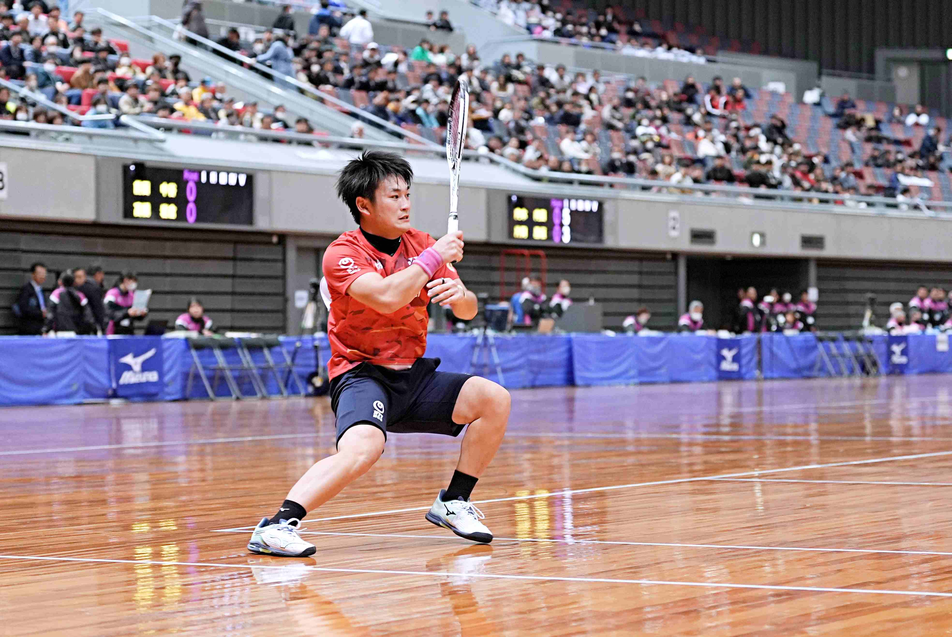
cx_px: 476
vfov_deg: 13.1
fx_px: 2779
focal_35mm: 105
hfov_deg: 19.4
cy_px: 318
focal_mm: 70
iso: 1600
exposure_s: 1/400
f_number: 2.8
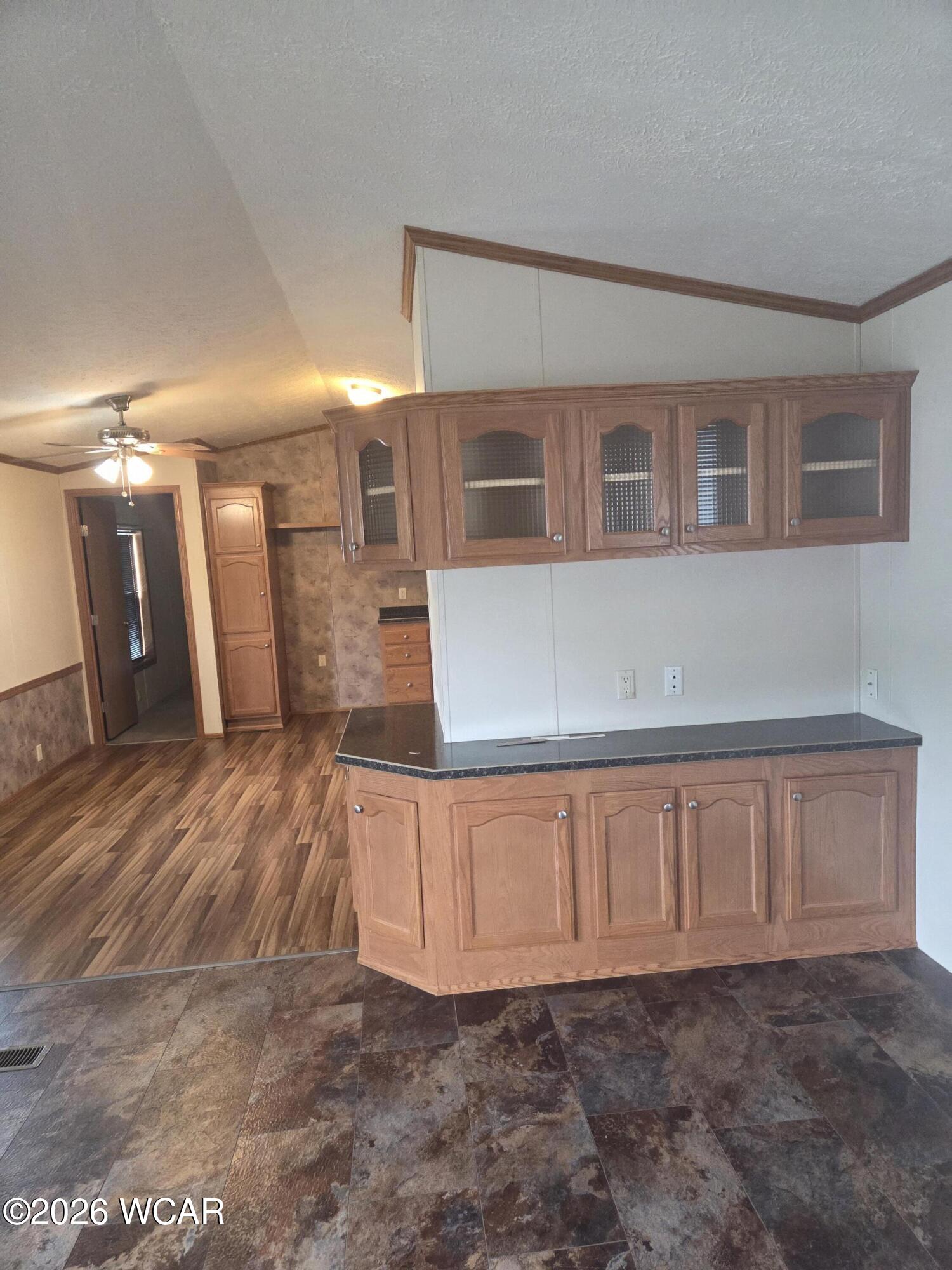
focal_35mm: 23
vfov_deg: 73.9
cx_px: 476
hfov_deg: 58.9
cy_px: 635
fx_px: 843
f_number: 1.8
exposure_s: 1/120
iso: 500
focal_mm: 5.4
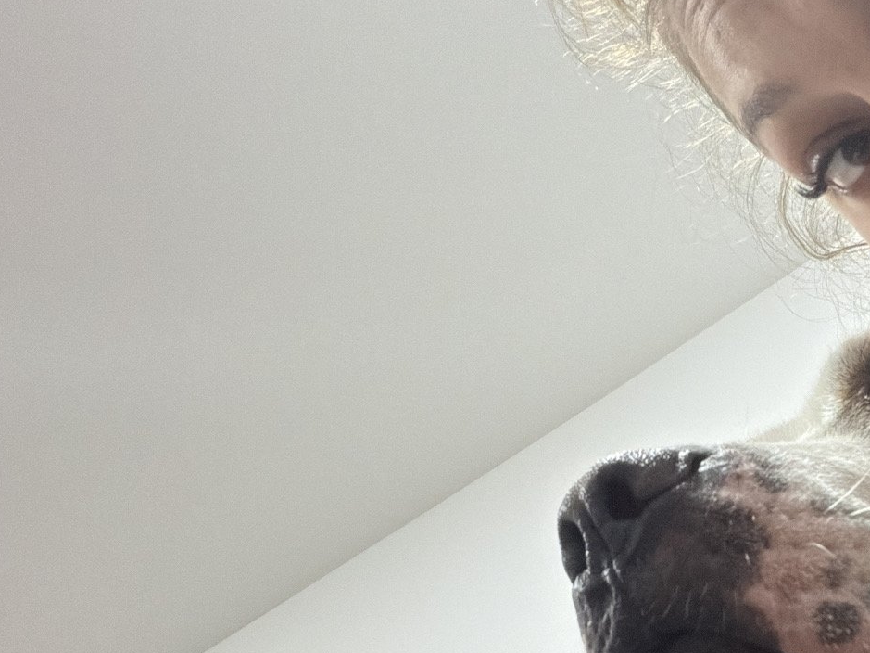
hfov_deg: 36.9
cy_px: 641
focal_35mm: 49
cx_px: 752
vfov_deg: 28.0
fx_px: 1231
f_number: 1.9
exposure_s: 1/60
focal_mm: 2.71
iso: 320
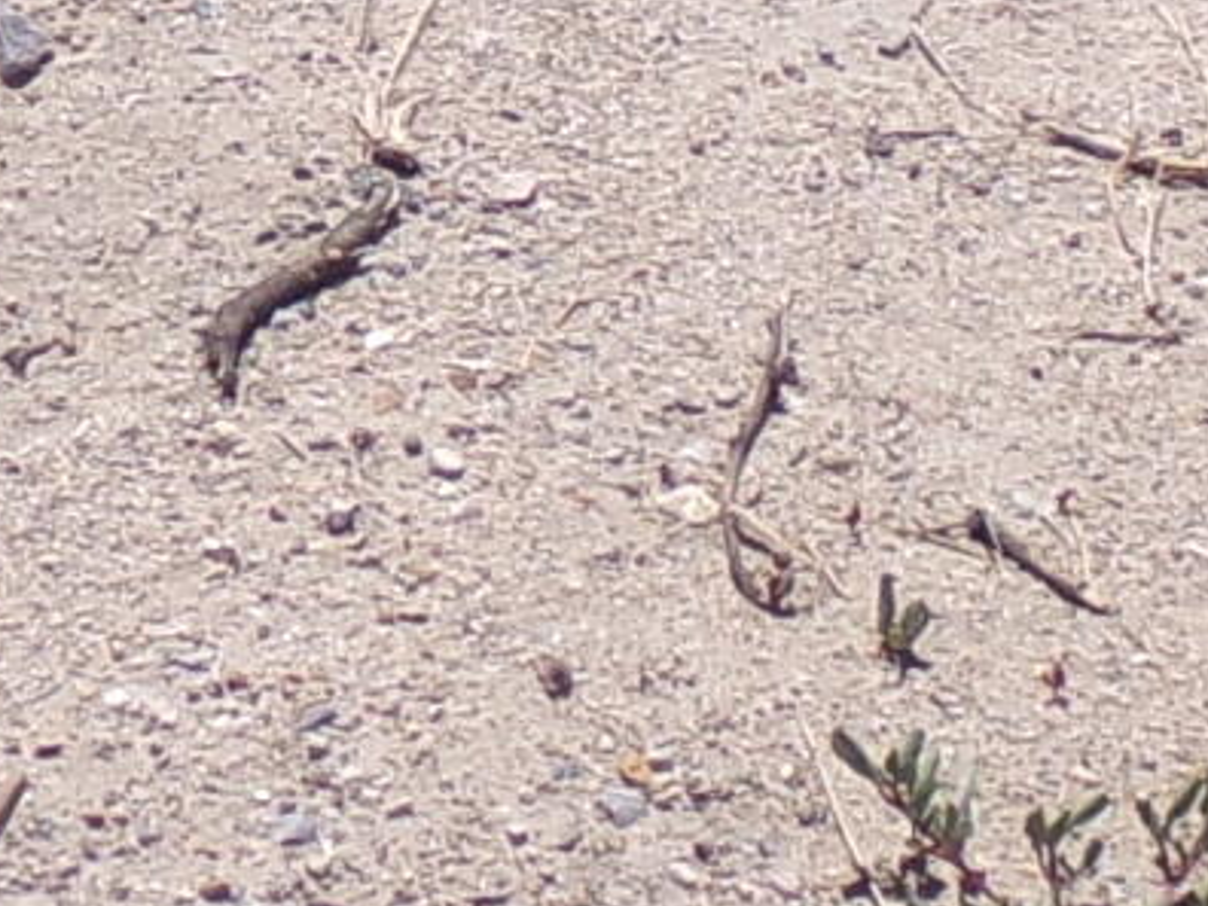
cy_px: -339
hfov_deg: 10.7
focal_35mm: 182
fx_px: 6351
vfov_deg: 8.0
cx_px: -107
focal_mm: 4.3
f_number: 11.07
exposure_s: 1/180
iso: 100
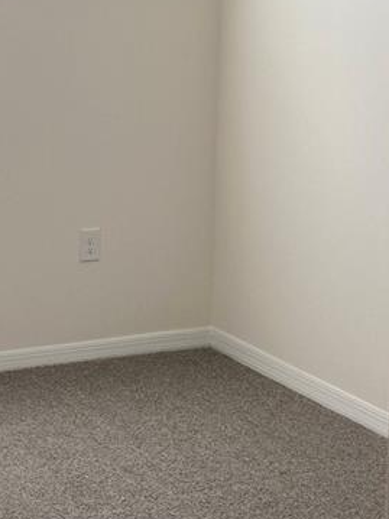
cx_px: 22
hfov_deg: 16.7
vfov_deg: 22.5
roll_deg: +0.6
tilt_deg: -10.8
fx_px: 1304
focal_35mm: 87
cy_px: 250
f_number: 1.8
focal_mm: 4.25
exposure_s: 1/120
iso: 40
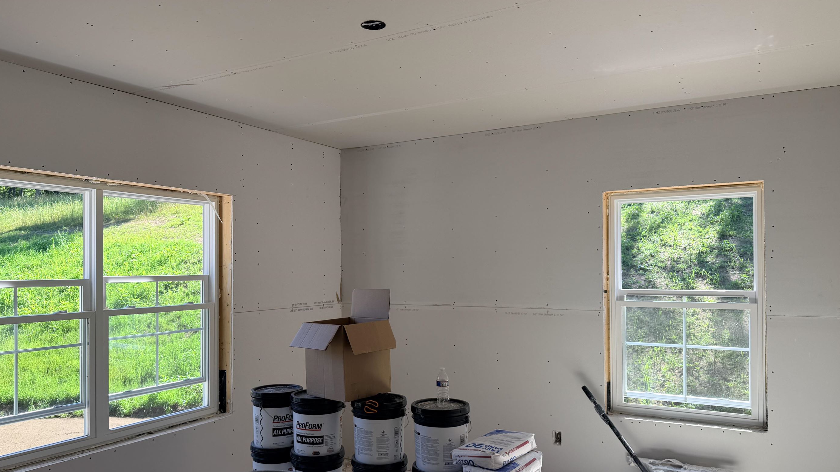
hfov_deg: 66.0
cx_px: 386
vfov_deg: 40.1
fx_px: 646
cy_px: 263
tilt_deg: +1.2
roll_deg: +0.1
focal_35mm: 29
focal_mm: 6.76
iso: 80
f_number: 1.78
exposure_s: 1/559
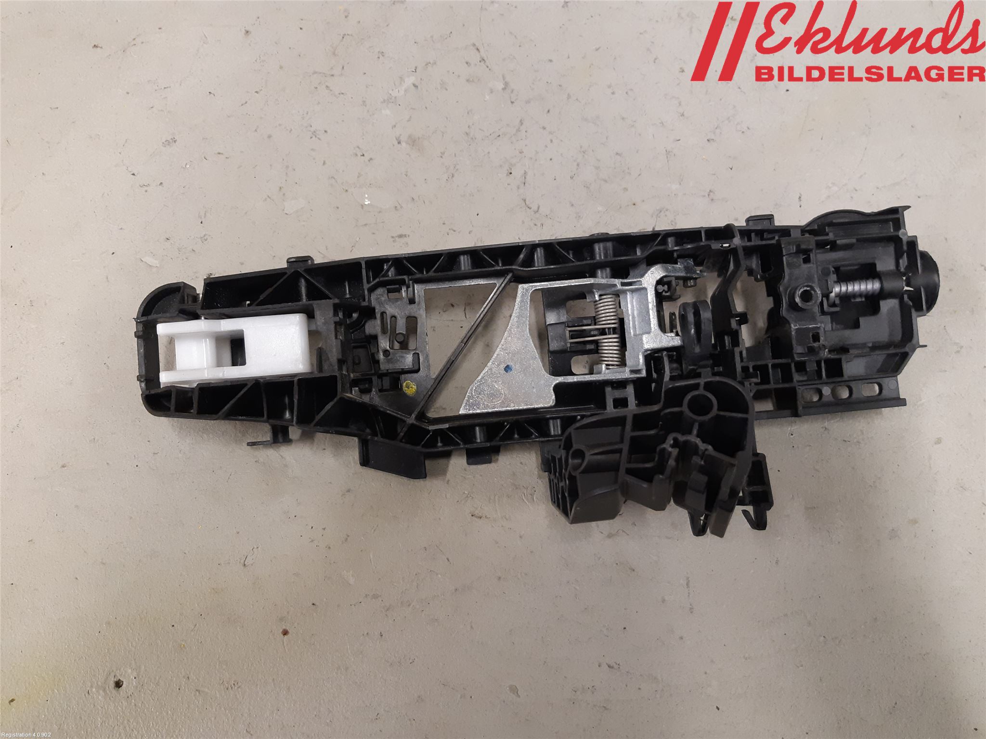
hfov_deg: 67.3
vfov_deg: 53.1
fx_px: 741
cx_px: 493
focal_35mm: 26
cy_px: 370
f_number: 1.7
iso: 200
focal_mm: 3.93
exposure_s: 1/50
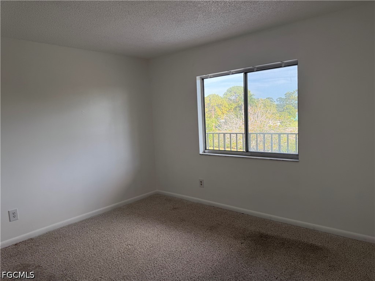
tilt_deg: -7.2
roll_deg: +4.7
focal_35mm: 24
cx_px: 188
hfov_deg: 71.6
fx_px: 260
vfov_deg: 56.8
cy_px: 140
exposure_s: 1/405
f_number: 1.78
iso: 100
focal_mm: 6.76
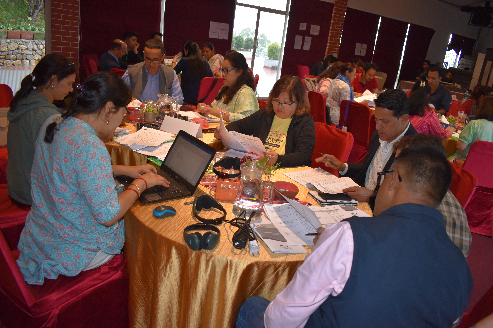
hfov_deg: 67.4
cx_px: 246
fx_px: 370
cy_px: 164
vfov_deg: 47.9
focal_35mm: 27
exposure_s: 1/60
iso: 1000
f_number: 3.5
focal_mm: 18
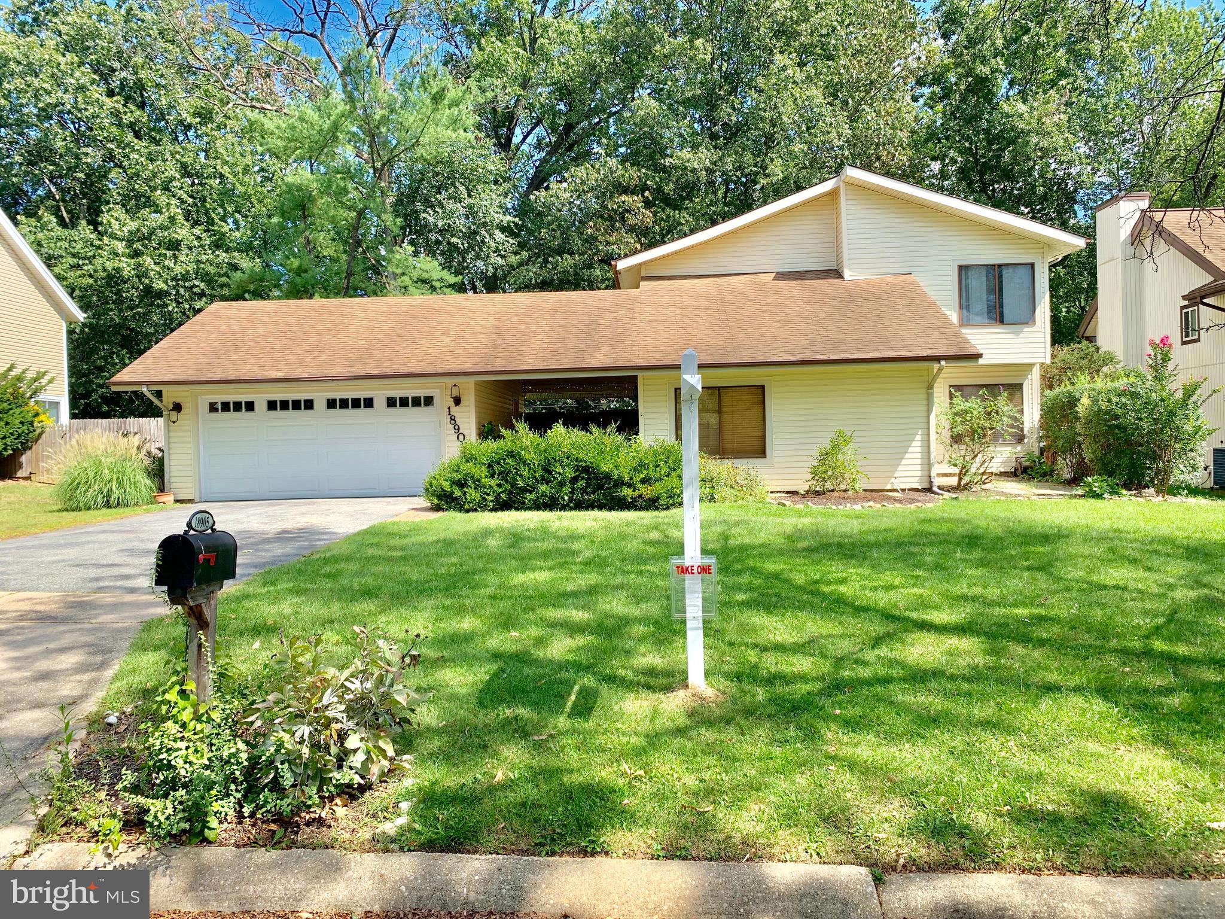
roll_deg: +1.6
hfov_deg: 67.3
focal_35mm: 26
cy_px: 460
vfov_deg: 53.1
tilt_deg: +0.5
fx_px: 920
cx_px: 612
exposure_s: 1/815
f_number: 1.8
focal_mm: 4.25
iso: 25
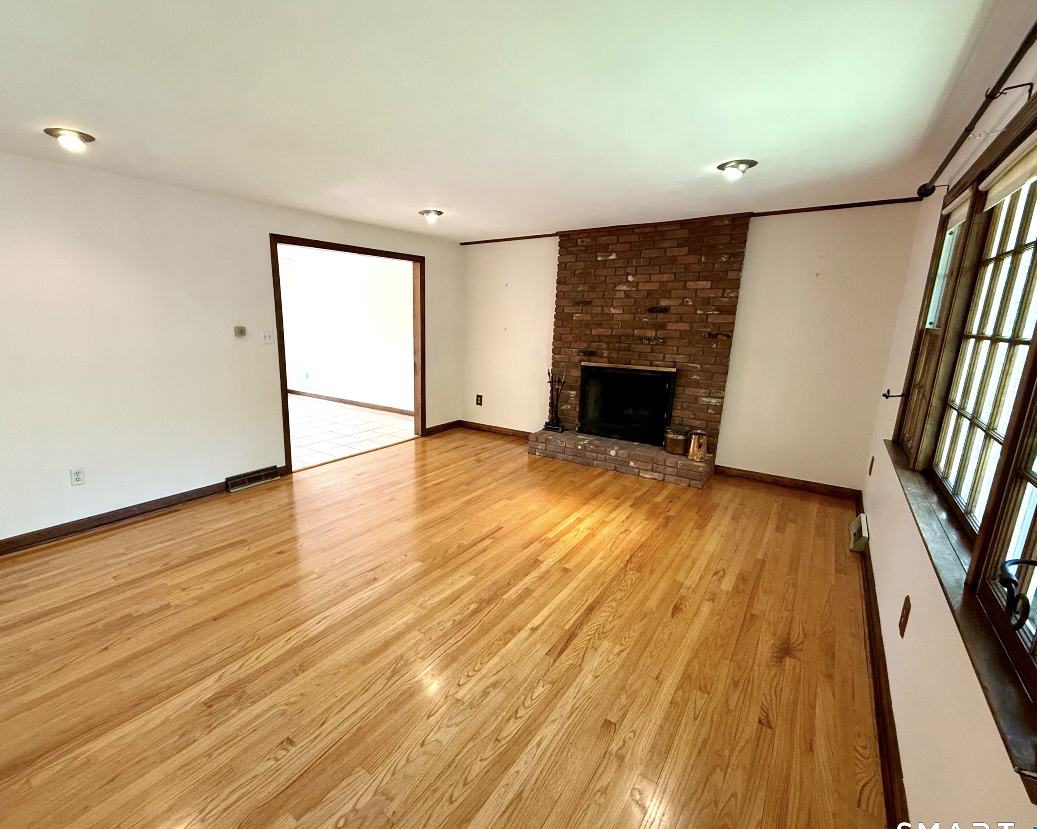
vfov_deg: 84.0
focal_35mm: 15
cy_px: 426
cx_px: 497
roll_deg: -1.2
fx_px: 460
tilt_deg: -13.0
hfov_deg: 96.7
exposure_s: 1/120
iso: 250
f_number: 2.2
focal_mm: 2.22
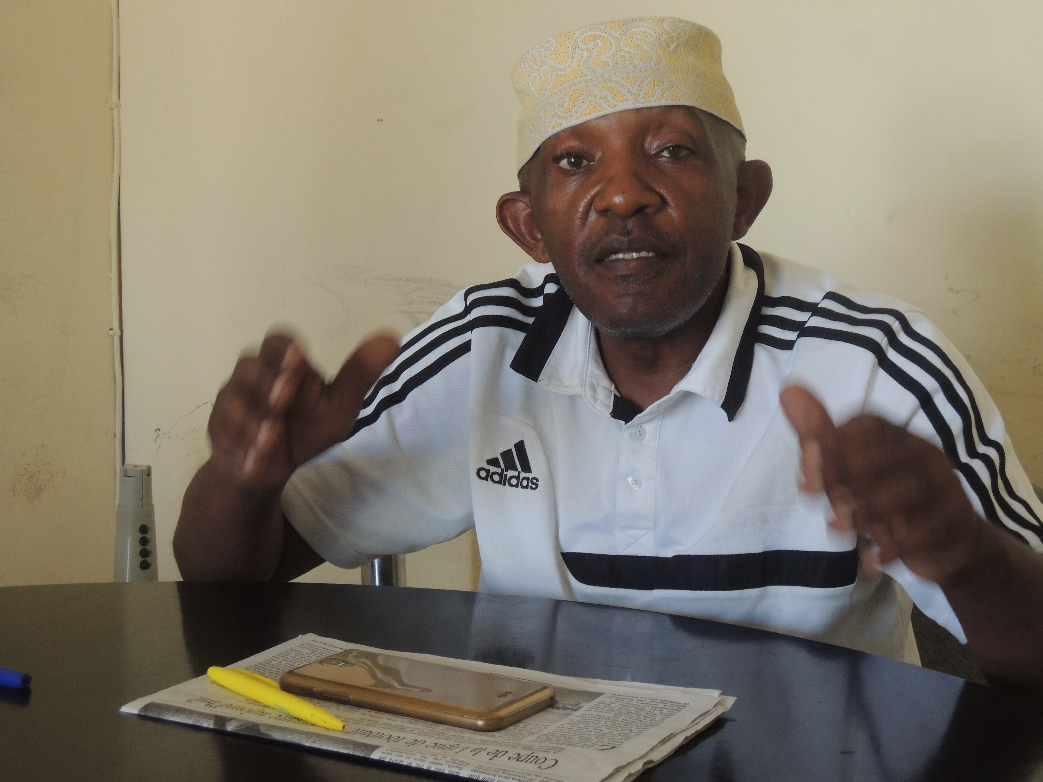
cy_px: 391
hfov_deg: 31.2
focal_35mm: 62
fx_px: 1868
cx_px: 522
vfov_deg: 23.7
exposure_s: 1/40
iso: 400
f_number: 4.2
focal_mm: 11.1
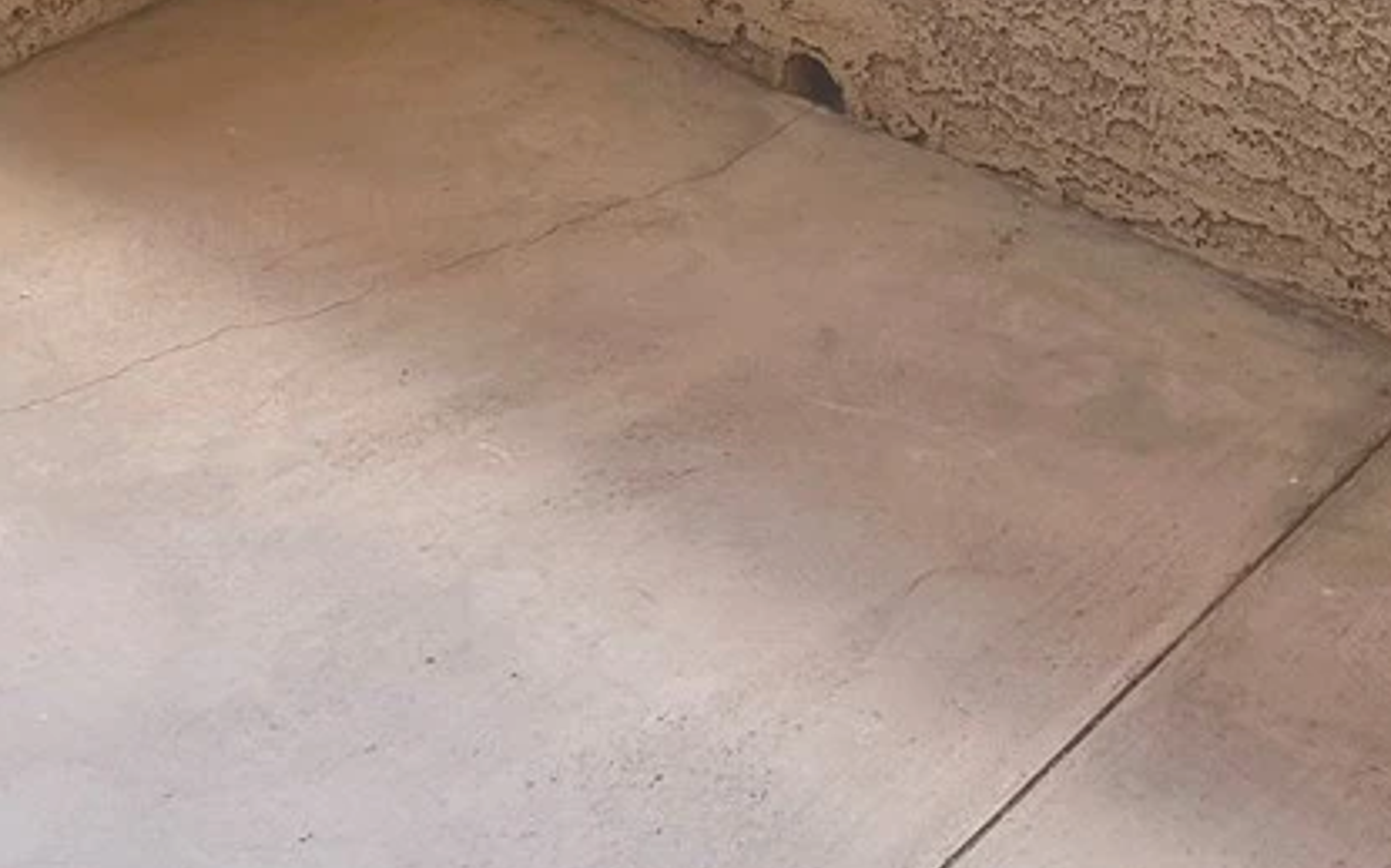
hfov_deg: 29.6
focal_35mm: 68
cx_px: 1093
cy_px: 7
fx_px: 2577
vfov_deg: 18.6
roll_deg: -1.9
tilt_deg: -28.4
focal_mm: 5.7
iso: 50
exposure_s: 1/190
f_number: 1.5
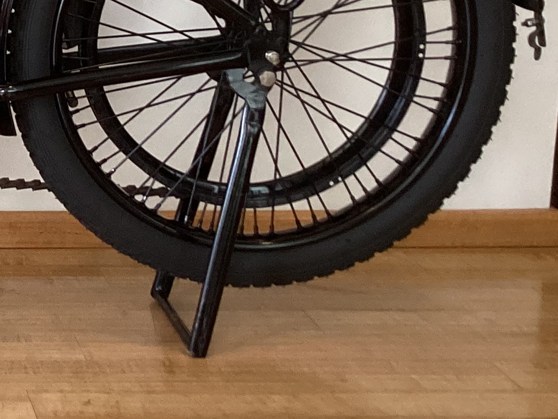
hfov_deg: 19.2
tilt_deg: -11.1
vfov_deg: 16.1
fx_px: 1467
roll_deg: +0.7
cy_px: 74
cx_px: -251
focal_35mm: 91
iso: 125
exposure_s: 1/60
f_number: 2.4
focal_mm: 3.3
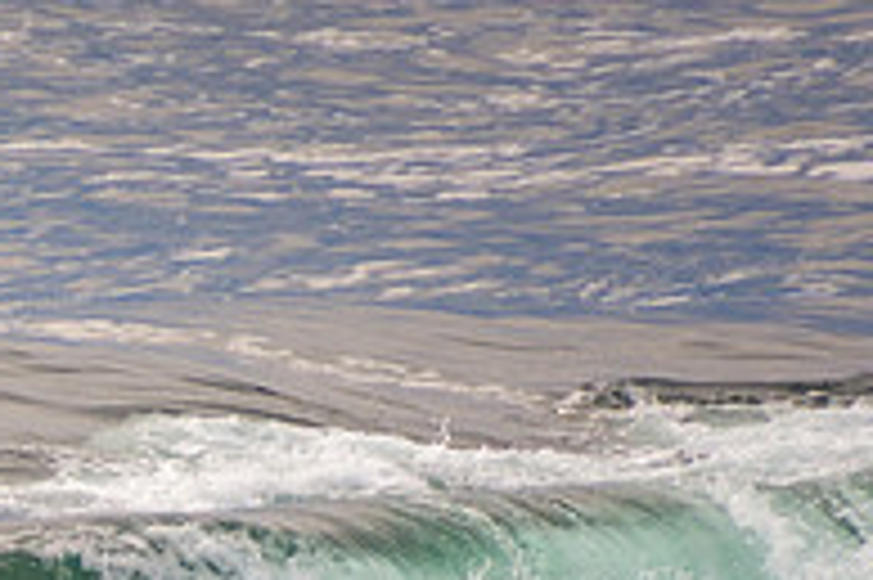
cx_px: -270
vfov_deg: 0.8
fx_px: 43539
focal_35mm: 1797
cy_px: 753
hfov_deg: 1.1
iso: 250
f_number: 5.6
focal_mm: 400
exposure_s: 1/800
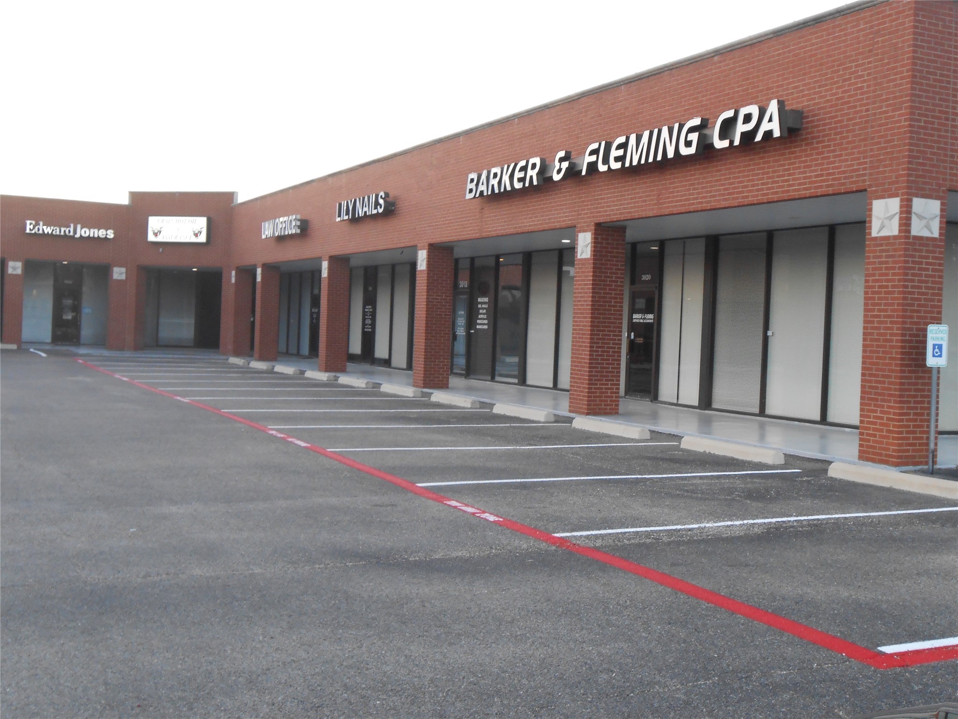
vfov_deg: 32.9
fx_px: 1218
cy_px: 360
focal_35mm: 44
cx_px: 479
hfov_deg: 42.9
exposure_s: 1/30
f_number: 4.5
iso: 200
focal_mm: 7.8
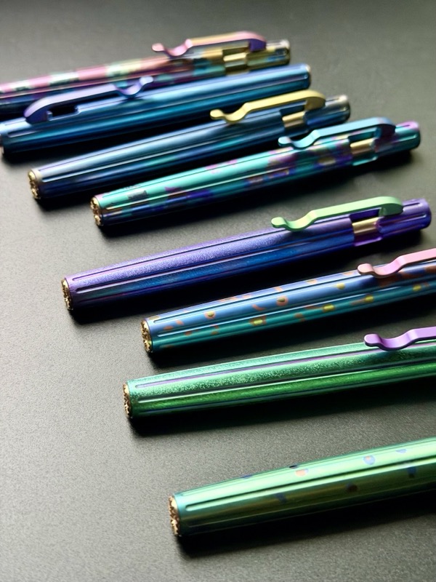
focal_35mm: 48
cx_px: 218
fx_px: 806
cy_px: 291
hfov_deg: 30.3
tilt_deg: -47.7
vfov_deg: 39.7
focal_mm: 6.76
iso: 500
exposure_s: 1/30
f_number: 1.78
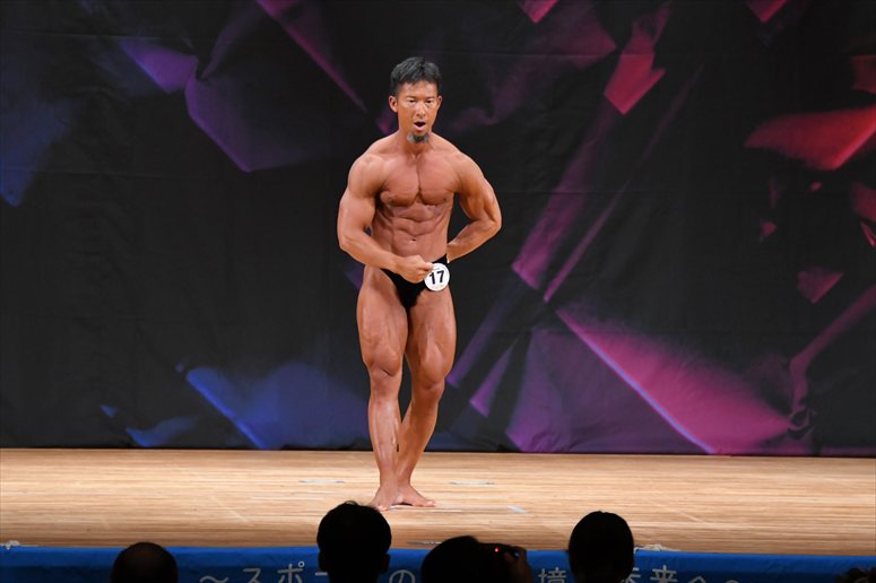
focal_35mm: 255
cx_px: 438
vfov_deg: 5.4
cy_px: 292
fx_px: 6202
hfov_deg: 8.1
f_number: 5.6
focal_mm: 170
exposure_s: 1/400
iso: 3200
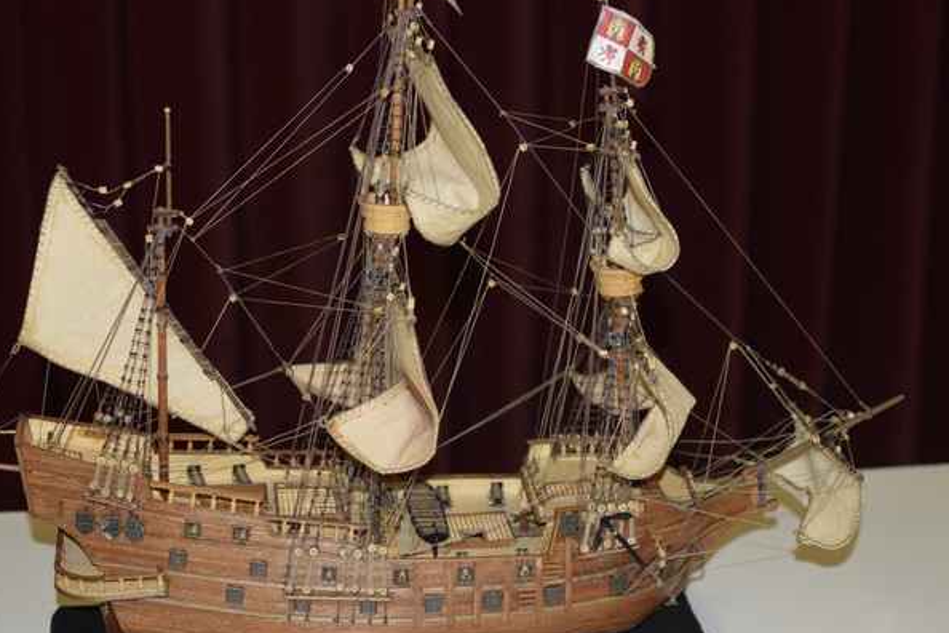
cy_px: 298
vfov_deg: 19.3
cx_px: 451
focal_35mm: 71
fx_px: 1863
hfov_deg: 28.6
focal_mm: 35
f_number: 1.8
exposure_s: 1/60
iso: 640
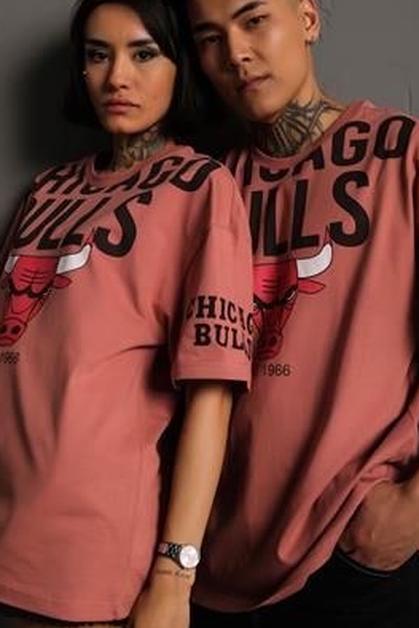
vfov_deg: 40.2
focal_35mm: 49
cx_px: 226
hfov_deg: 27.5
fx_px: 855
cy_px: 269
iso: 160
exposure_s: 1/160
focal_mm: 22.3
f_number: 5
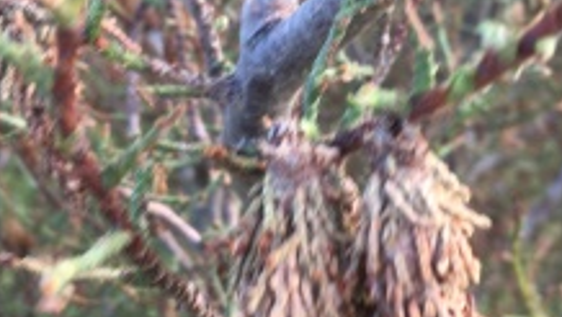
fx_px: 790
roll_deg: +0.7
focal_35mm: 53
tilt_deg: -24.5
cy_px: 124
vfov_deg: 22.6
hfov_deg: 39.1
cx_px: 289
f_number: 2.2
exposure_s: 1/60
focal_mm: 4.15
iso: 25
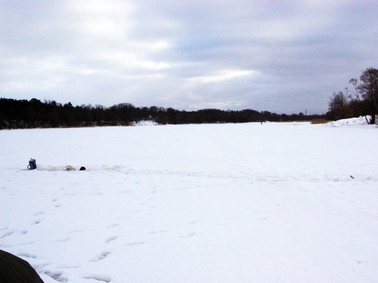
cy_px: 142
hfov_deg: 49.0
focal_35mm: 38
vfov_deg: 37.7
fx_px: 415
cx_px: 189
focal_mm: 6.3
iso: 50
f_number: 4.9
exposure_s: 1/1491
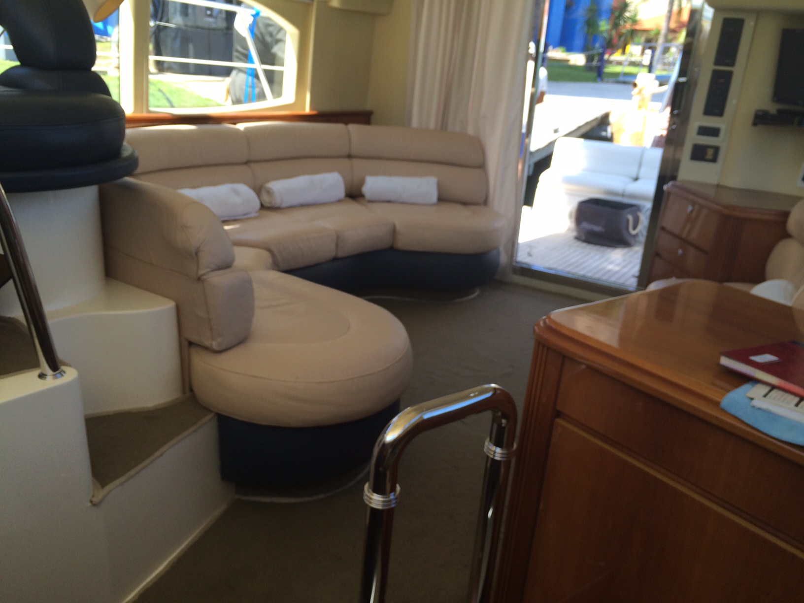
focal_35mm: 30
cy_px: 302
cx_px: 402
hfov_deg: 60.0
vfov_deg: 46.8
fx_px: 697
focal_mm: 4.12
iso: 32
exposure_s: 1/136
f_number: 2.2
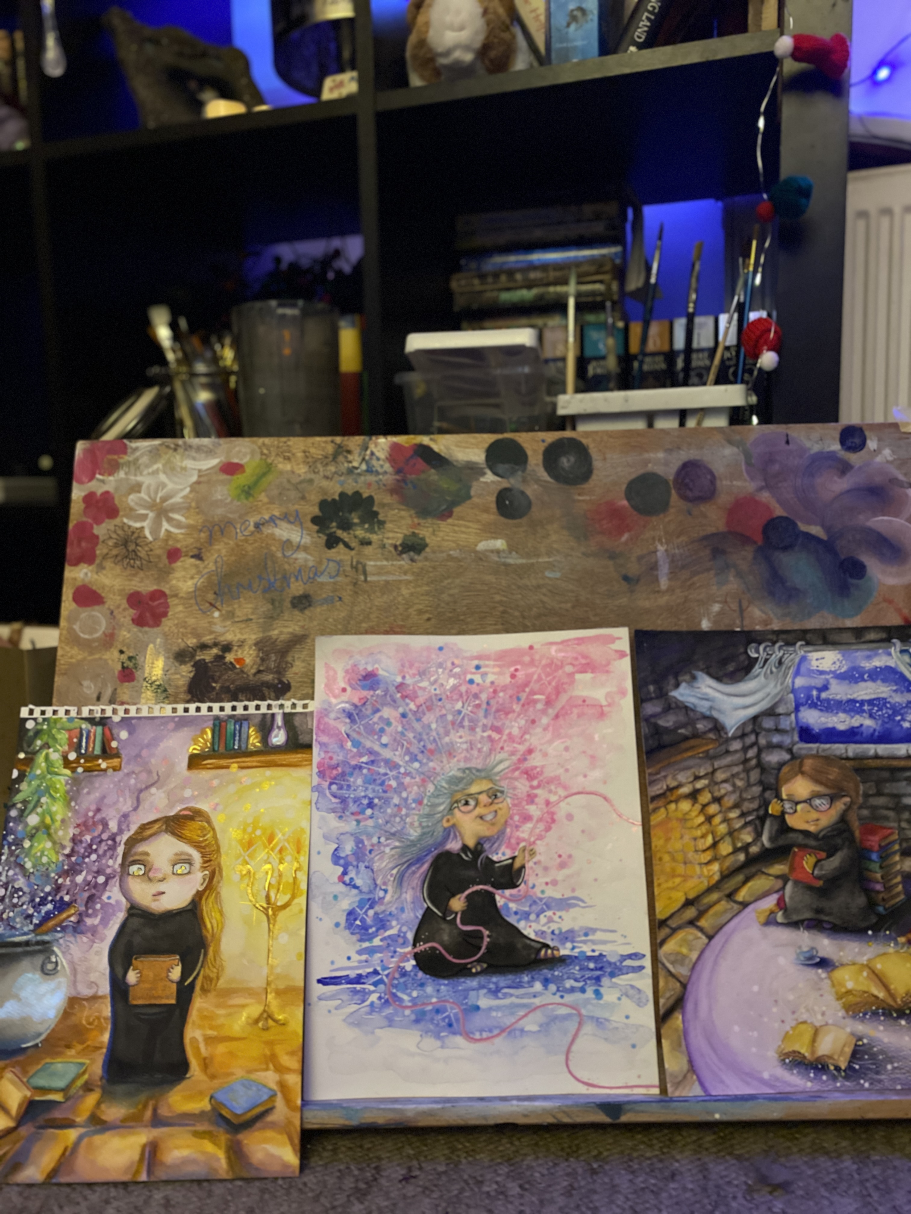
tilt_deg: -6.5
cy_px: 607
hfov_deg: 53.1
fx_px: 912
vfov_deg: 67.3
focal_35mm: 26
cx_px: 456
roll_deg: +1.2
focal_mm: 4.25
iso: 800
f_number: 1.8
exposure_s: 1/27
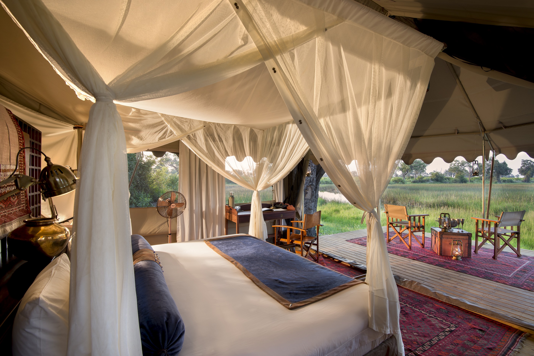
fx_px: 237
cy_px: 178
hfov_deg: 96.7
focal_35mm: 16
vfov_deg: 73.8
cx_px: 267
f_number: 9.5
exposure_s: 1/8
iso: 200
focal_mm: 16
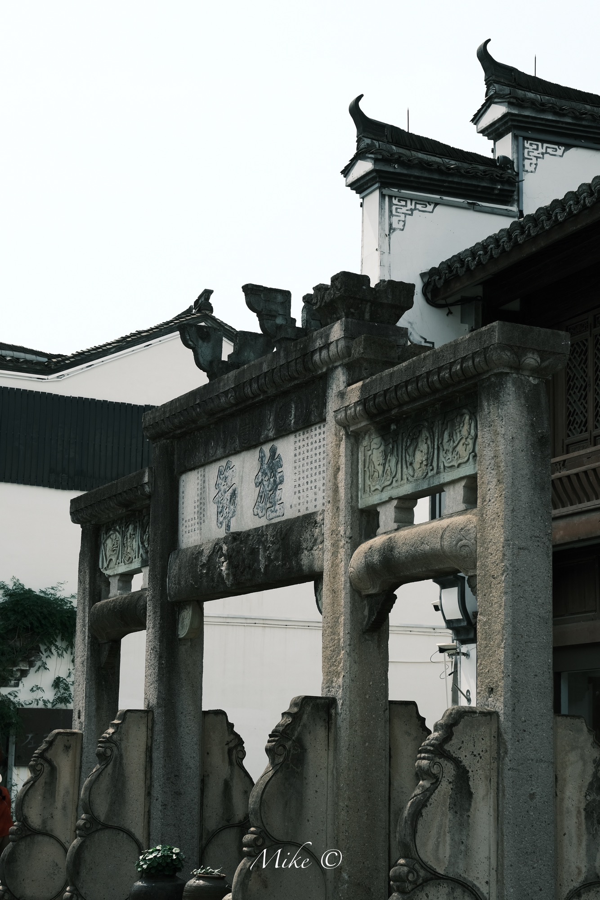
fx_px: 1774
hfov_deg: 19.2
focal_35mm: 71
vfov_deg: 28.4
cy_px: 450
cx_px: 300
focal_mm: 47
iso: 160
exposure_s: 1/480
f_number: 5.6
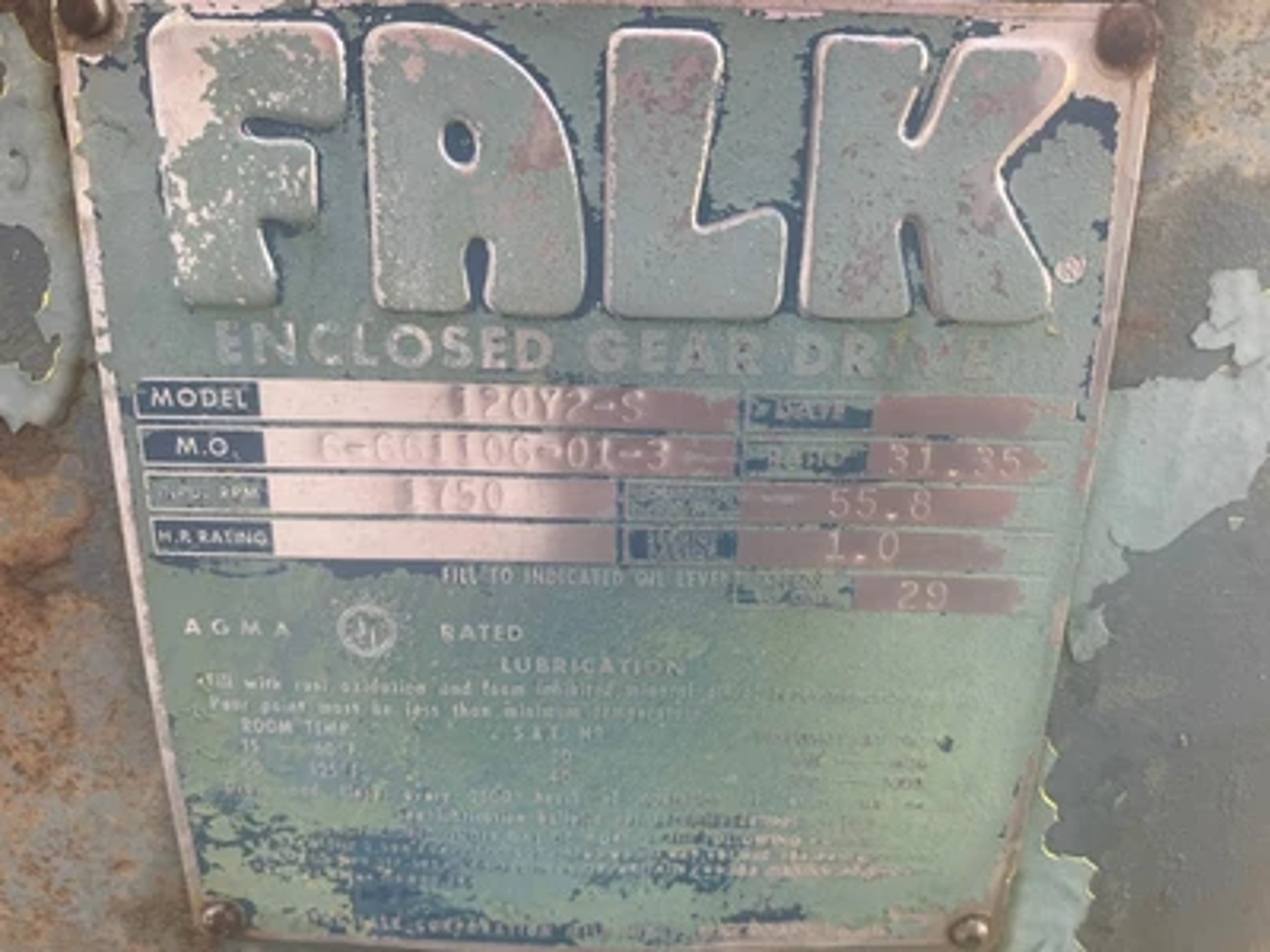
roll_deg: -2.7
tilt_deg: -20.9
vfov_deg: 53.1
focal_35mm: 26
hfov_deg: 67.3
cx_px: 635
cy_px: 476
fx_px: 954
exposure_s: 1/121
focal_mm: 4.25
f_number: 1.8
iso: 32
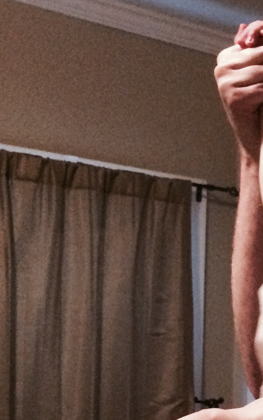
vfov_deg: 21.0
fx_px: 1124
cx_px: 498
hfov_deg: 12.1
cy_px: 326
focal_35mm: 98
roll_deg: +1.3
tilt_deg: +2.8
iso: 320
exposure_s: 1/15
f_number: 2.2
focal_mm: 4.15
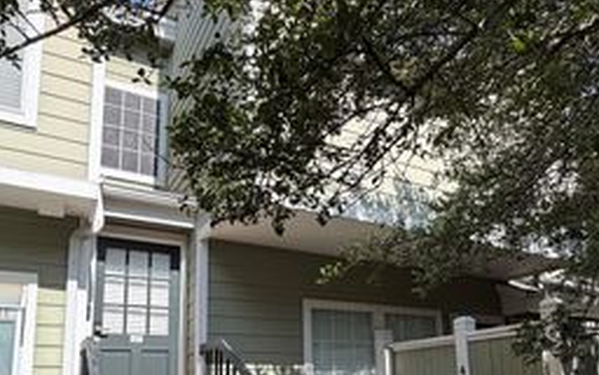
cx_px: 285
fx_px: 473
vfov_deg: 41.0
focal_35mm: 29
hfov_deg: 64.6
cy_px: 311
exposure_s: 1/770
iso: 40
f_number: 2.2
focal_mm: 2.22
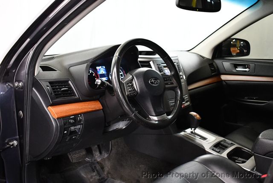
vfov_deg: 36.9
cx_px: 136
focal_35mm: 36
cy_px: 92
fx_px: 273
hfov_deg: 53.1
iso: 3200
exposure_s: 1/100
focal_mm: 18
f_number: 3.5
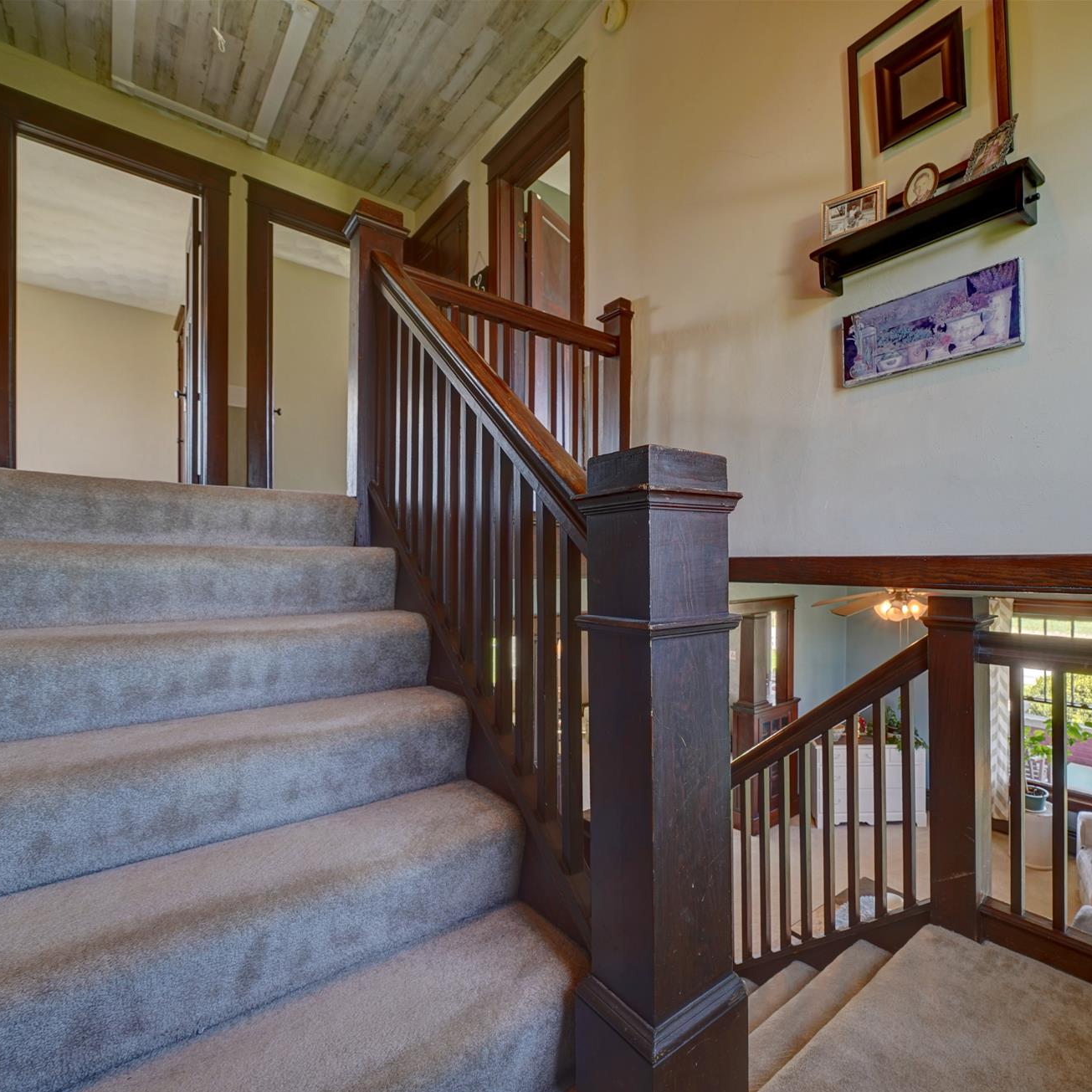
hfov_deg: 84.7
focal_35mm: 16
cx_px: 719
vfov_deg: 87.4
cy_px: 570
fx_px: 571
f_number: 8
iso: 400
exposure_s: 1/20
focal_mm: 12
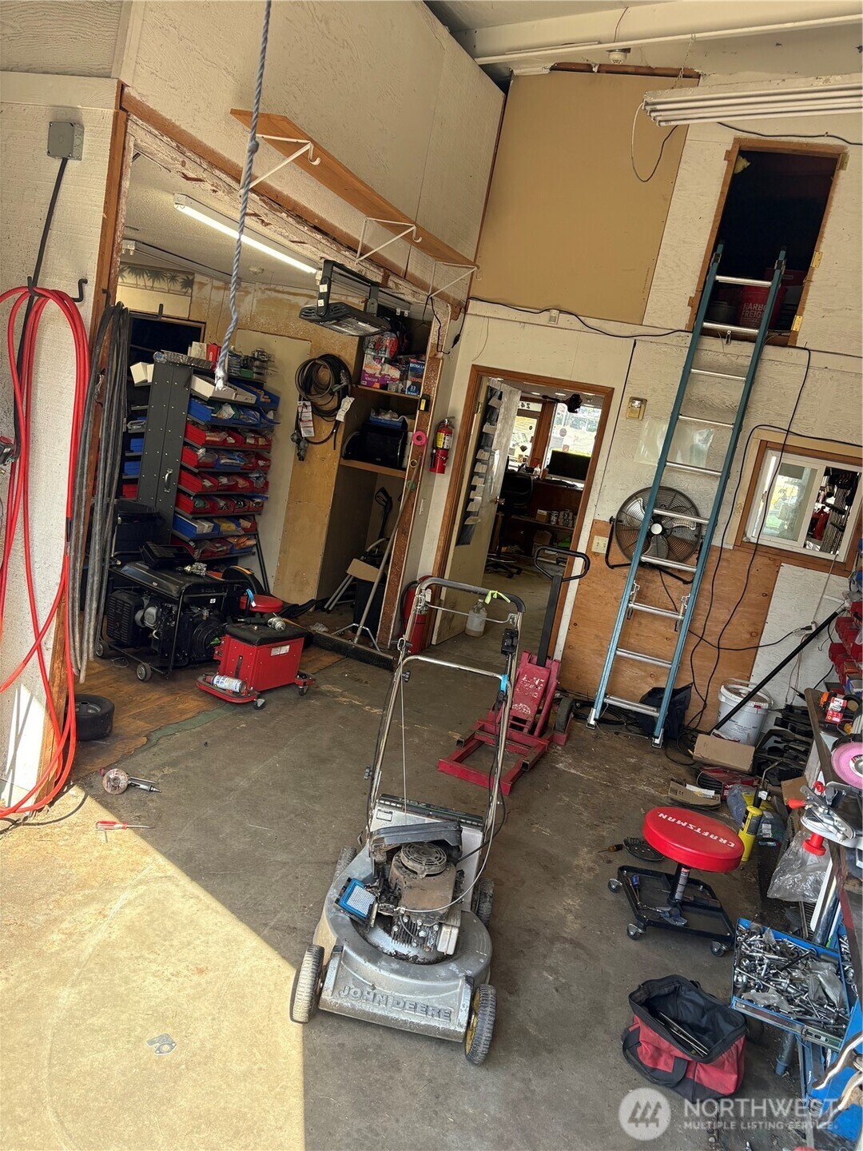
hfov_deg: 53.1
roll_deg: -9.5
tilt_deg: -8.9
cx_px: 432
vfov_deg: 67.3
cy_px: 576
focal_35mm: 26
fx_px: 864
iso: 125
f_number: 1.6
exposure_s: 1/242
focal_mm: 5.96
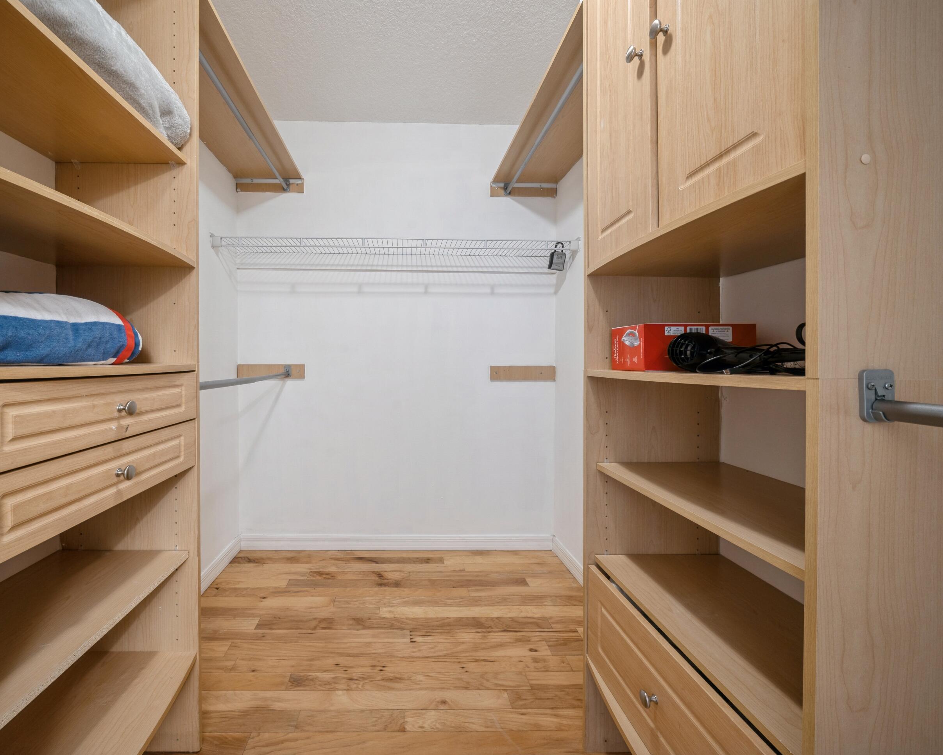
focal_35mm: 14
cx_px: 411
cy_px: 365
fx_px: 391
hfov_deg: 100.1
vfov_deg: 88.0
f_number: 10
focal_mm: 12
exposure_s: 1.3
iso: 160
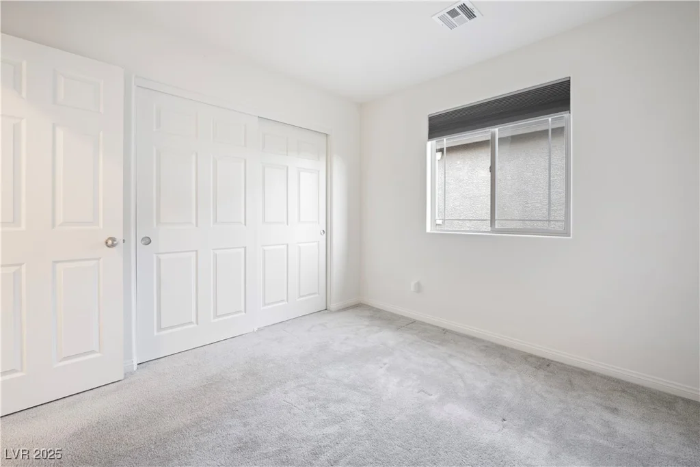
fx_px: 272
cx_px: 350
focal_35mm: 14
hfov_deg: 104.2
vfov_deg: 81.2
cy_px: 234
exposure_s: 2
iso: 100
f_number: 9
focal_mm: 14
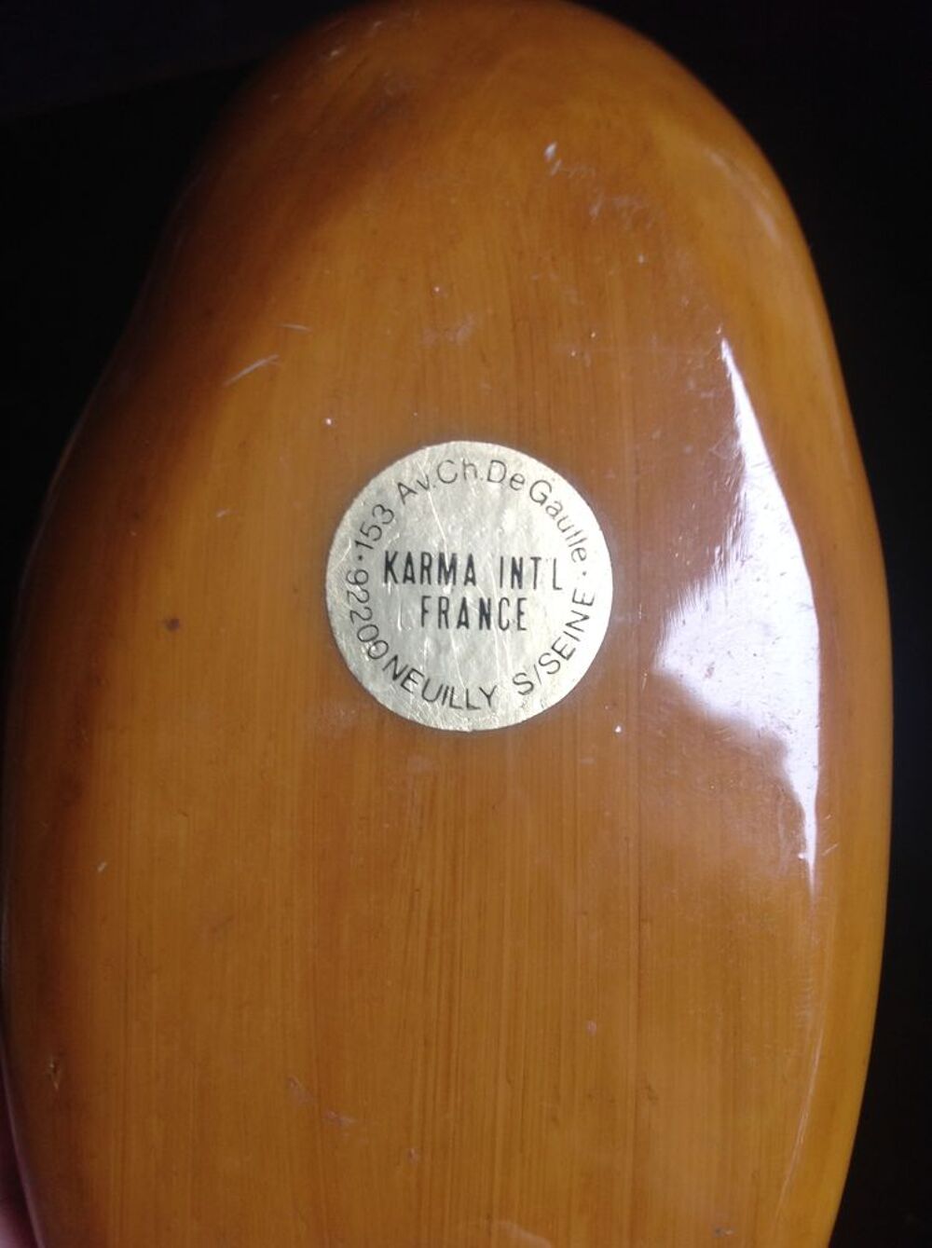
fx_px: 1260
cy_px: 624
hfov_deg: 40.6
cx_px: 466
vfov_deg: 52.7
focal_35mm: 35
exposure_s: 1/15
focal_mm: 4.28
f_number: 2.4
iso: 64
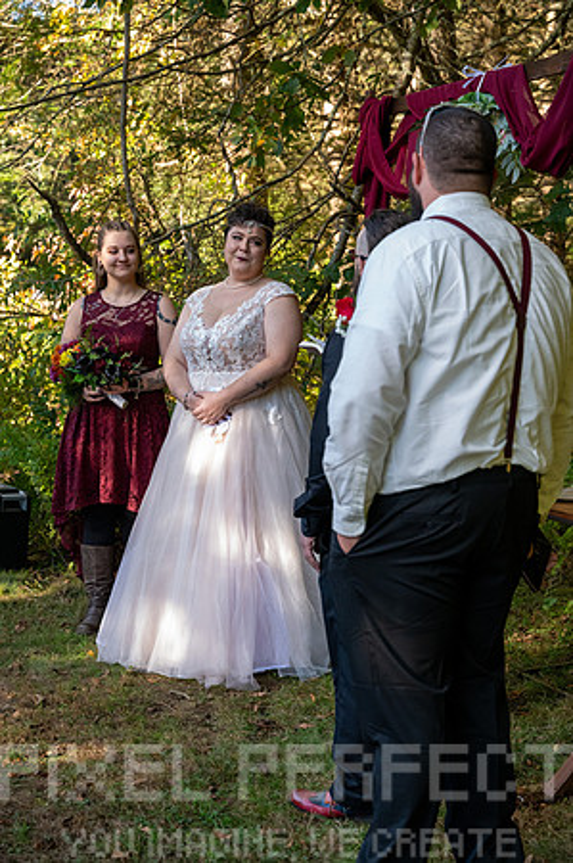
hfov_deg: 21.9
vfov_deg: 32.4
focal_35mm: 62
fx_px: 1484
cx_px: 286
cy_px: 432
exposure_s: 1/2500
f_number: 4.5
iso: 6400
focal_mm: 62
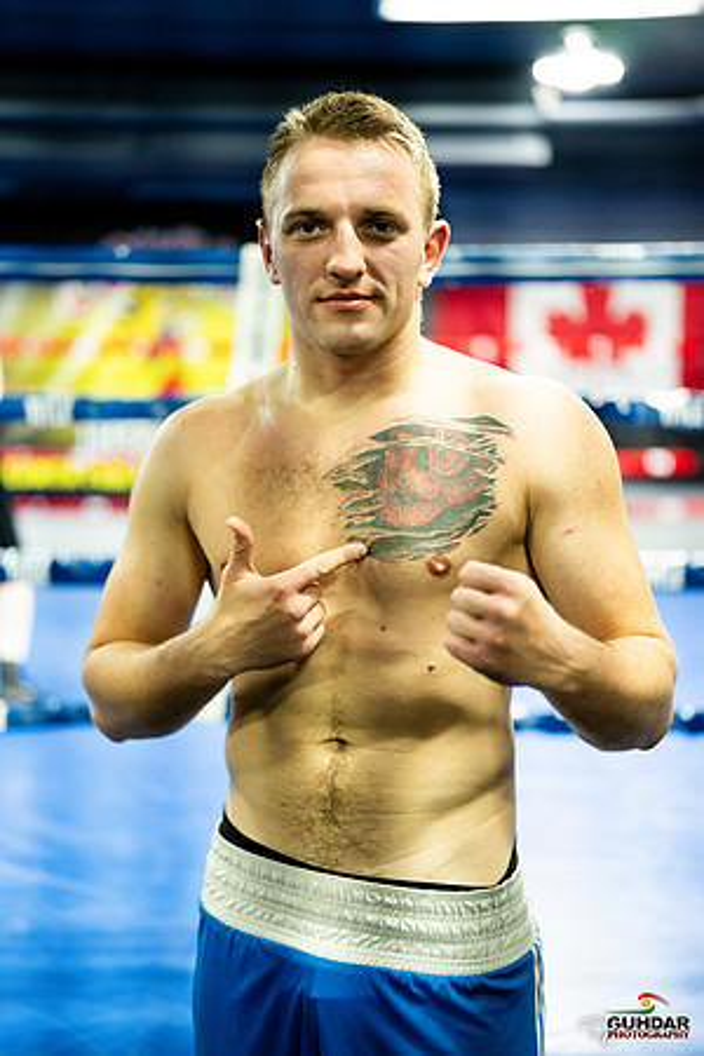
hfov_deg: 27.0
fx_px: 1467
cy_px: 528
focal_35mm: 50
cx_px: 352
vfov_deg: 39.6
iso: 800
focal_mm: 50
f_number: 1.4
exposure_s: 1/400
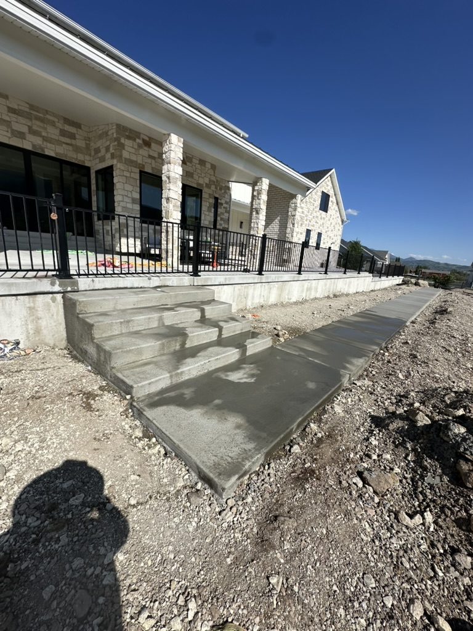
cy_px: 316
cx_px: 236
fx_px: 255
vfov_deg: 102.1
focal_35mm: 14
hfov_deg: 85.7
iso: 50
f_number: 2.2
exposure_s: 1/4000
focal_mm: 2.22
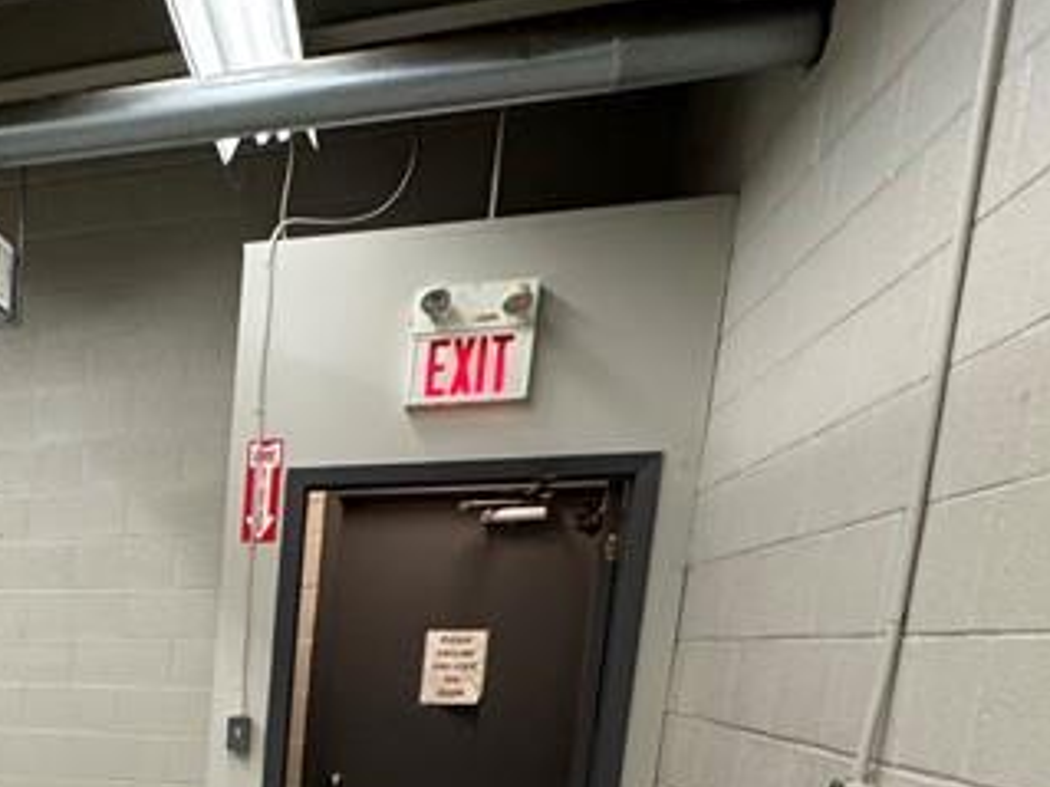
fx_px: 1364
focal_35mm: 45
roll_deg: -0.4
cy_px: 929
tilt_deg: -10.2
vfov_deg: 28.3
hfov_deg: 33.5
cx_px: -234
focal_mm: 2.22
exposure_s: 1/120
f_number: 2.2
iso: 200
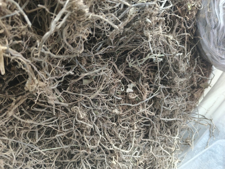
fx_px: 162
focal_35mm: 25
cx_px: 112
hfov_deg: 69.4
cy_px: 84
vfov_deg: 54.9
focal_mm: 4.84
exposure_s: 1/33.3
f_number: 1.79
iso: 2551
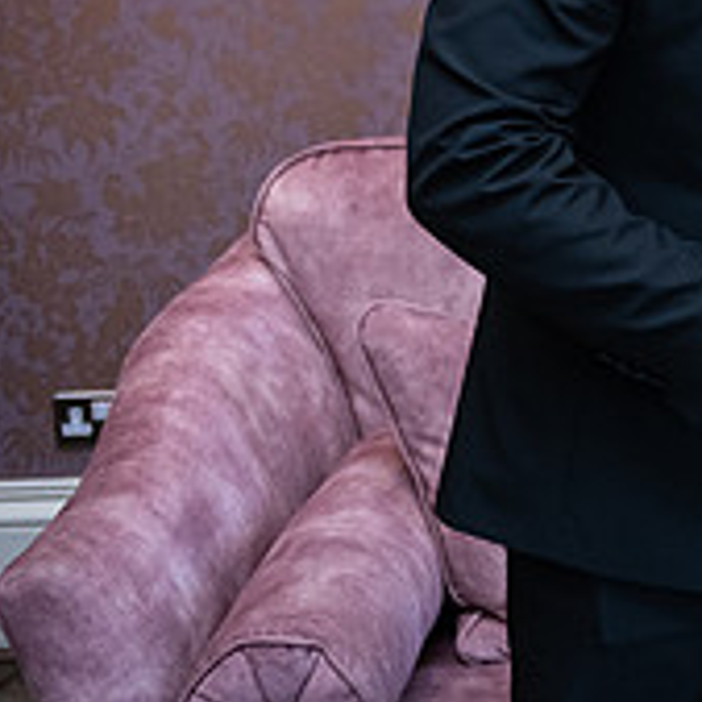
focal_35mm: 106
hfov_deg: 14.8
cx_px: 1180
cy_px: 23
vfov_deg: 16.1
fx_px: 2432
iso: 800
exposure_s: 1/160
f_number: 3.5
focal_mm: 36
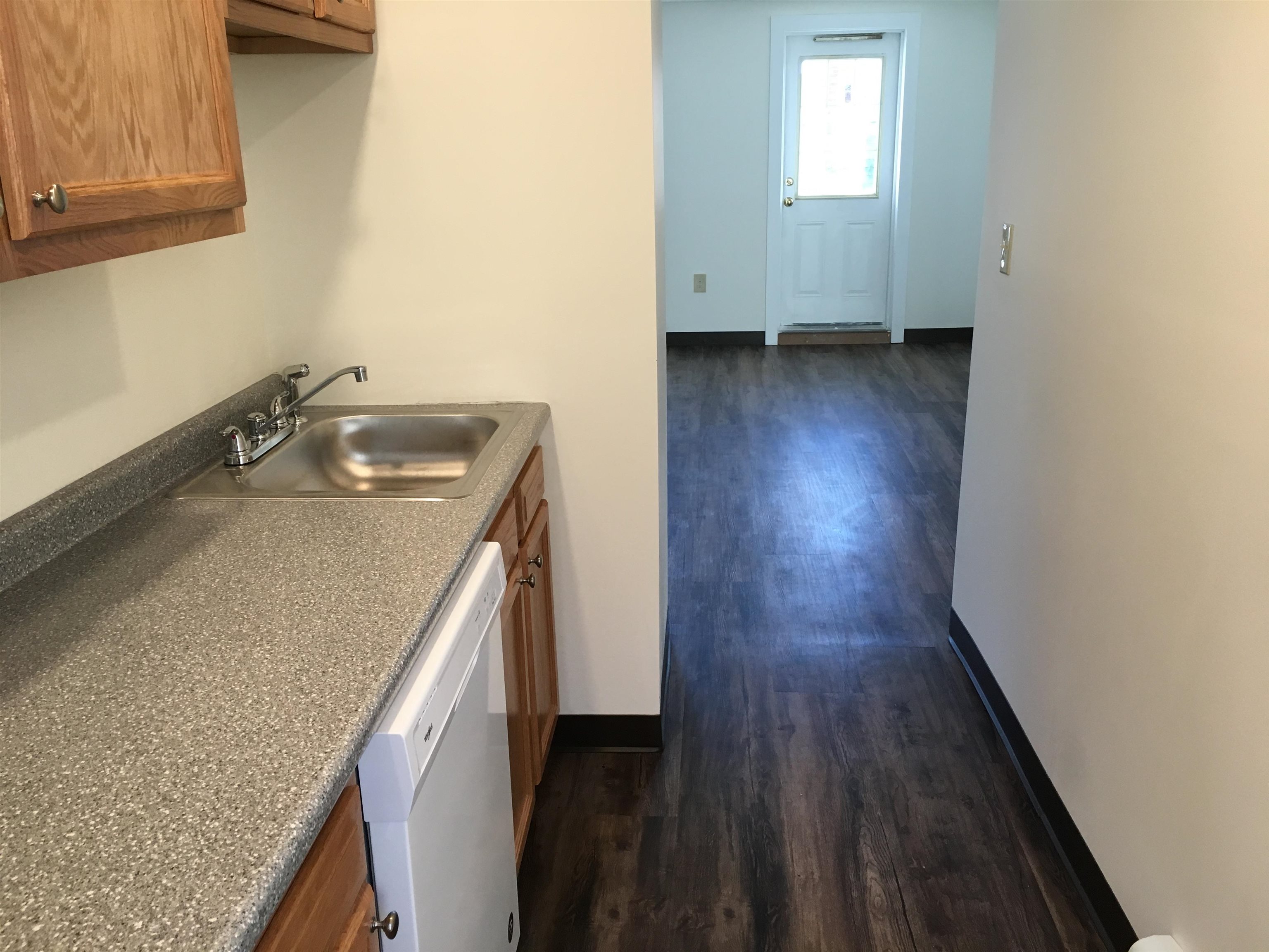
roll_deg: +1.0
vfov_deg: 48.2
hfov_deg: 61.7
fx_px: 1063
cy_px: 476
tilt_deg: -17.1
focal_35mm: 29
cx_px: 634
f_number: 2.2
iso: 40
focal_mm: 4.15
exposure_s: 1/30
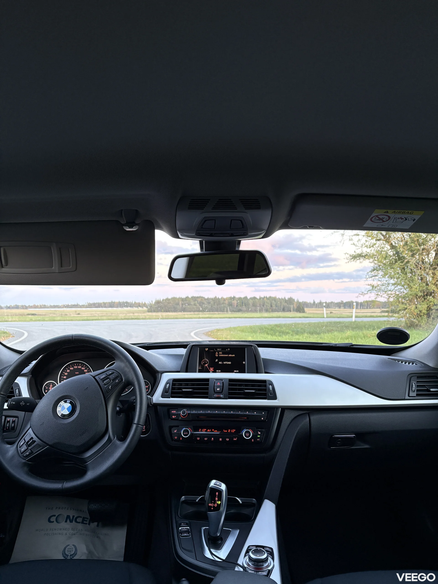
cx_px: 219
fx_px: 439
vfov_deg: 67.3
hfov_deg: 53.1
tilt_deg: +1.8
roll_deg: +0.1
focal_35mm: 26
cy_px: 292
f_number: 1.6
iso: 250
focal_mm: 5.96
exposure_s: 1/60
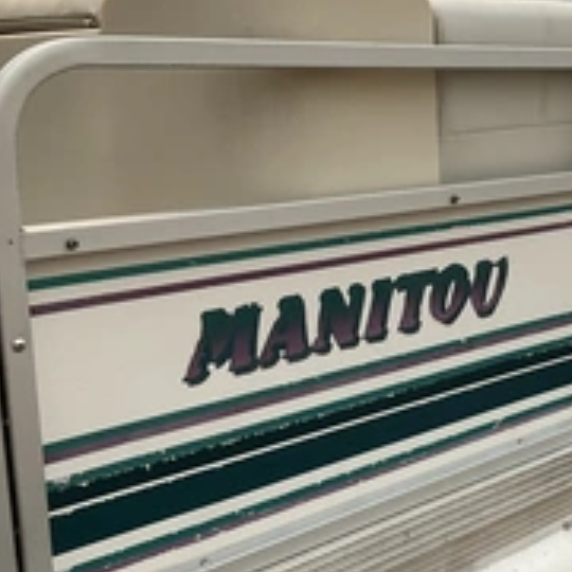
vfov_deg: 30.0
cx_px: 483
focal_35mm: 57
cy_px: 321
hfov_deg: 29.2
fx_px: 1066
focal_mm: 3
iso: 25
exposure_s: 1/1121
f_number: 1.8
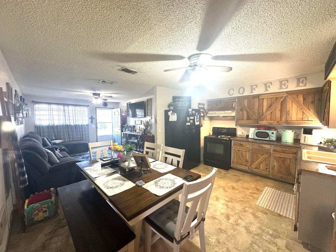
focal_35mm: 14
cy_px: 126
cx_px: 168
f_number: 2.2
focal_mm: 2.22
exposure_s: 1/60
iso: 400
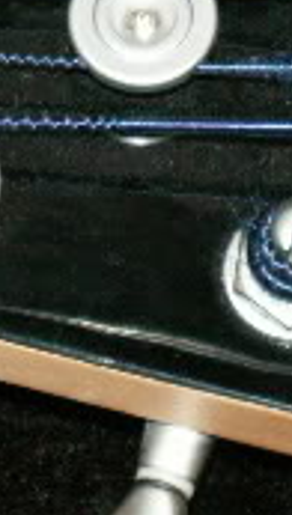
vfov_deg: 6.0
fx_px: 4902
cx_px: -209
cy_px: 125
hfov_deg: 3.4
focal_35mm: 358
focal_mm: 14.96
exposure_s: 1/40
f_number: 3.5
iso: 160
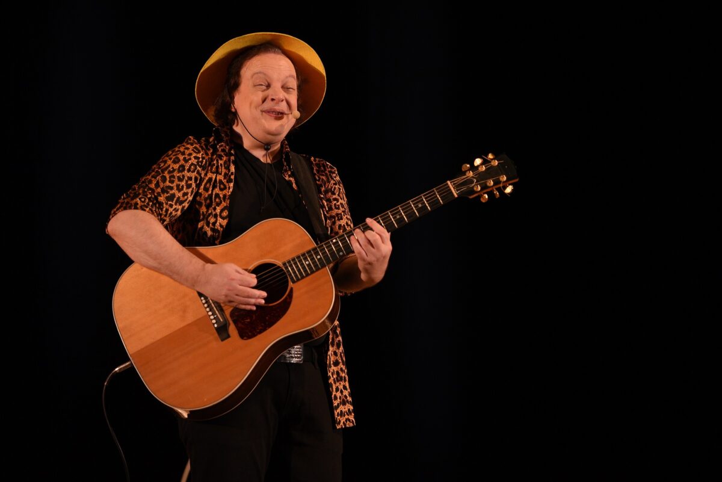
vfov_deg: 11.4
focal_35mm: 120
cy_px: 241
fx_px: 2407
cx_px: 361
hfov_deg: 17.1
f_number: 2.8
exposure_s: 1/400
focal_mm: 120
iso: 1600
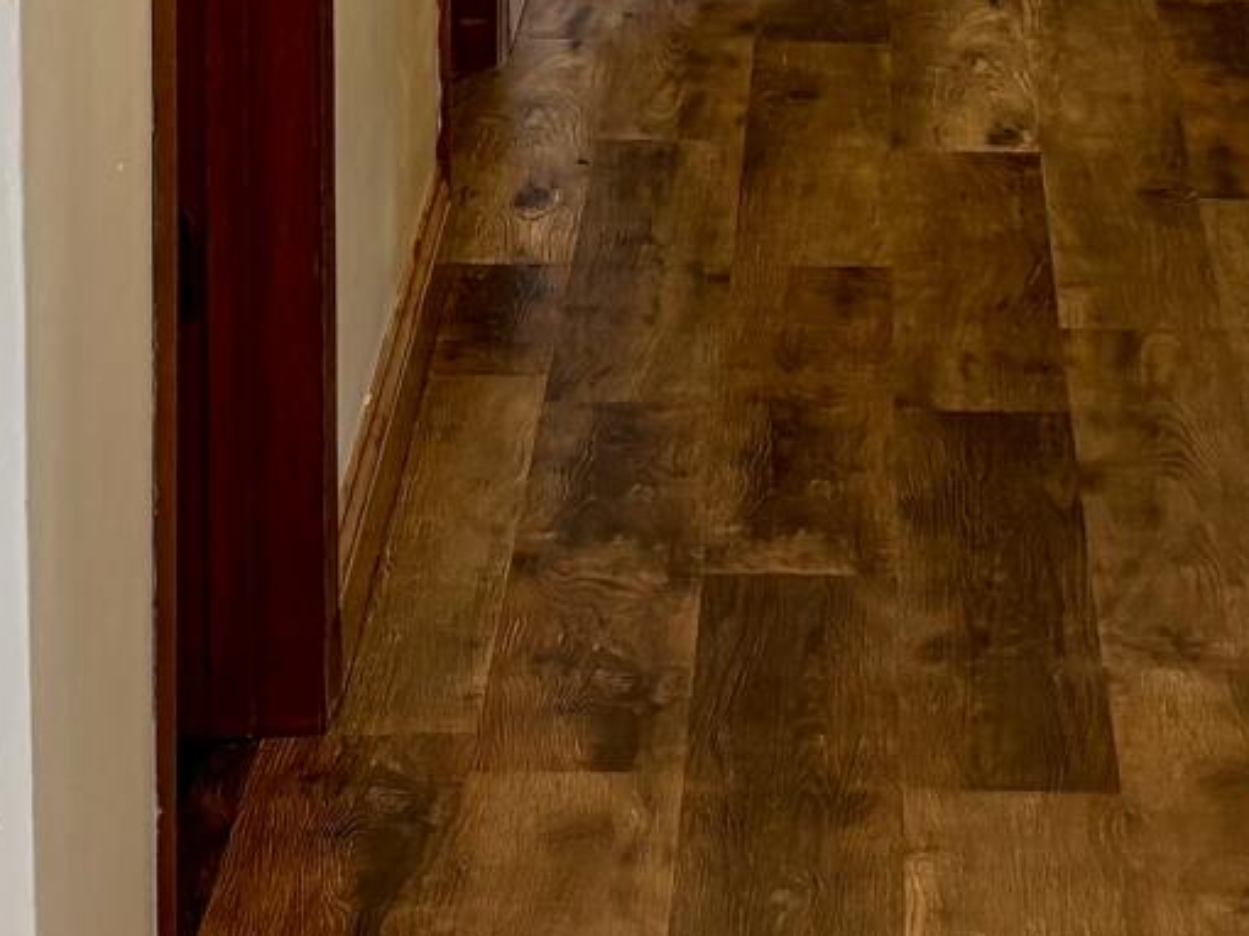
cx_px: 838
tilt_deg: -8.9
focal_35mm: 153
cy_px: -370
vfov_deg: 9.5
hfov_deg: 12.9
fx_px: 5518
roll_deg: +0.4
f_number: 1.6
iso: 160
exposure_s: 1/60
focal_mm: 5.96
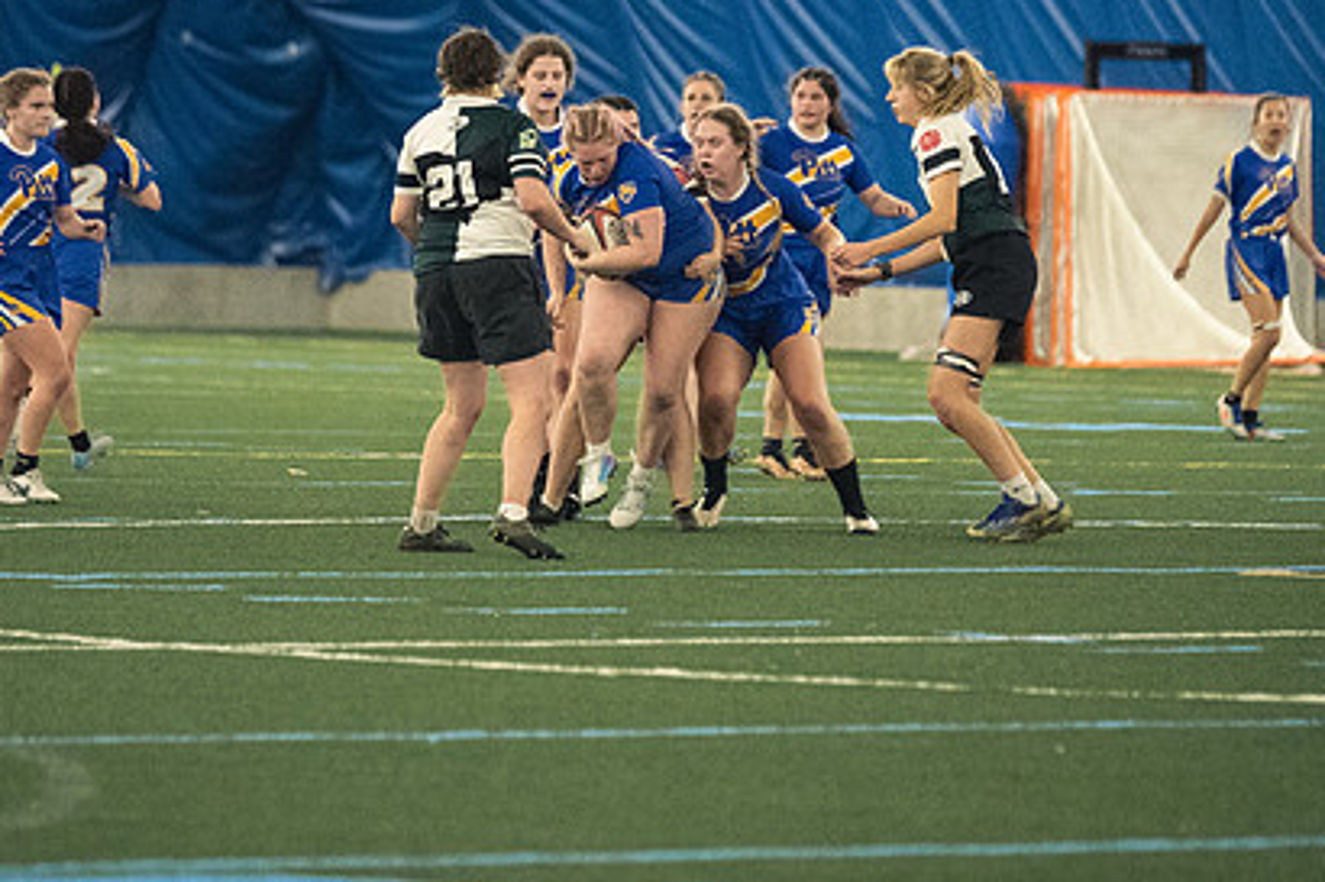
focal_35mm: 424
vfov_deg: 3.2
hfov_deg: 4.9
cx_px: 591
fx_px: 15598
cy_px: 317
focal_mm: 200
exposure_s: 1/500
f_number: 2.8
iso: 10000
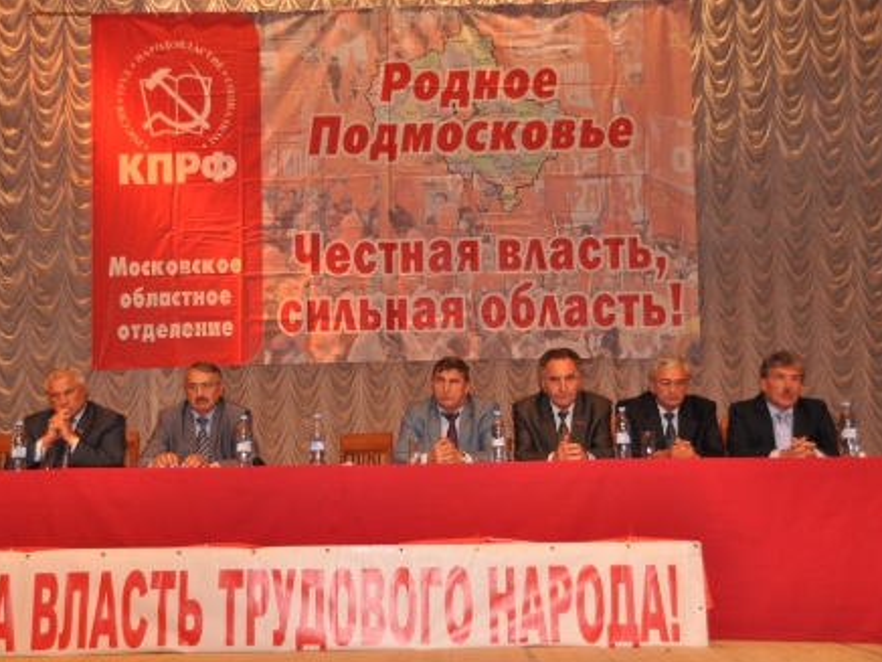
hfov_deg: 36.1
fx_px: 1350
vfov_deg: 27.5
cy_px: 335
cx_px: 405
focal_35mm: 53
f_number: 4
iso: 800
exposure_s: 1/60
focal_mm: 32
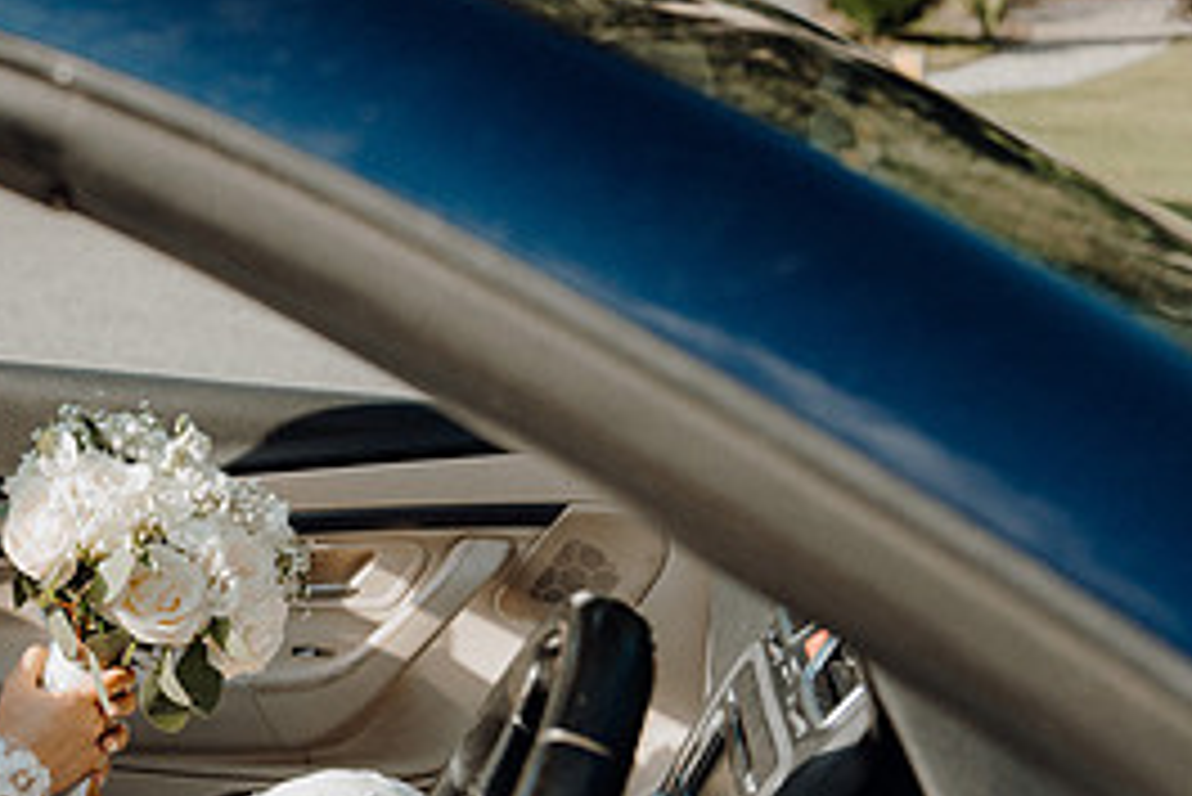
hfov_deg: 26.7
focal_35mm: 70
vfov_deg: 19.2
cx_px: -94
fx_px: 2319
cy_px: 663
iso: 125
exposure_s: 1/640
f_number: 3.5
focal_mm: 32
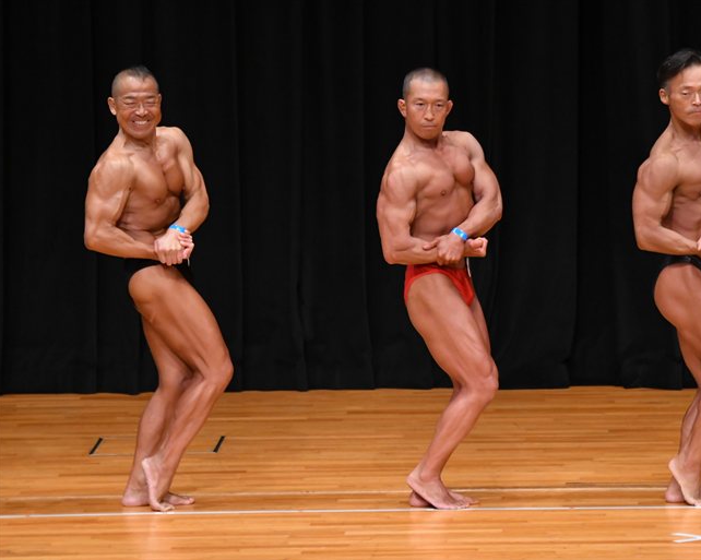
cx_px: 418
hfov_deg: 6.3
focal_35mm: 306
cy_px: 281
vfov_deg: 5.1
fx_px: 6346
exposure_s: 1/400
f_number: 5.6
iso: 3200
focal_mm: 180
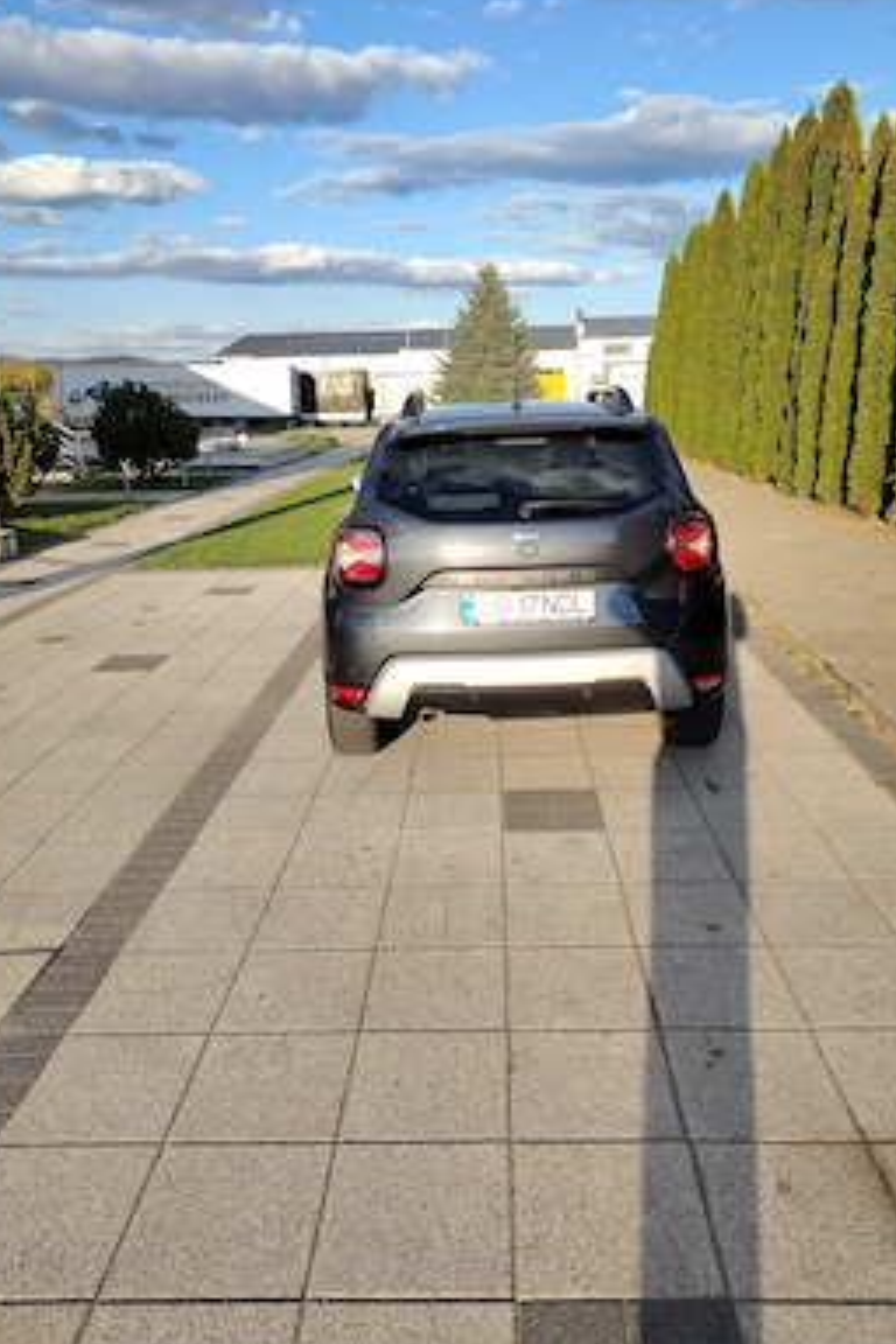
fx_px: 971
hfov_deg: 49.5
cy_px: 654
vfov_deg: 69.4
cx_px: 476
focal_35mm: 26
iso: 100
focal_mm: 5.25
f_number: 1.75
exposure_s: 1/393
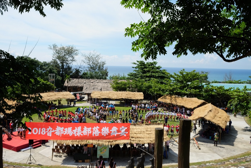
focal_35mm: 35
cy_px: 84
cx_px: 126
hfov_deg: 54.4
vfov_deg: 37.9
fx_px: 244
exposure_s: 1/350
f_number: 10
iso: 400
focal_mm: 23.3
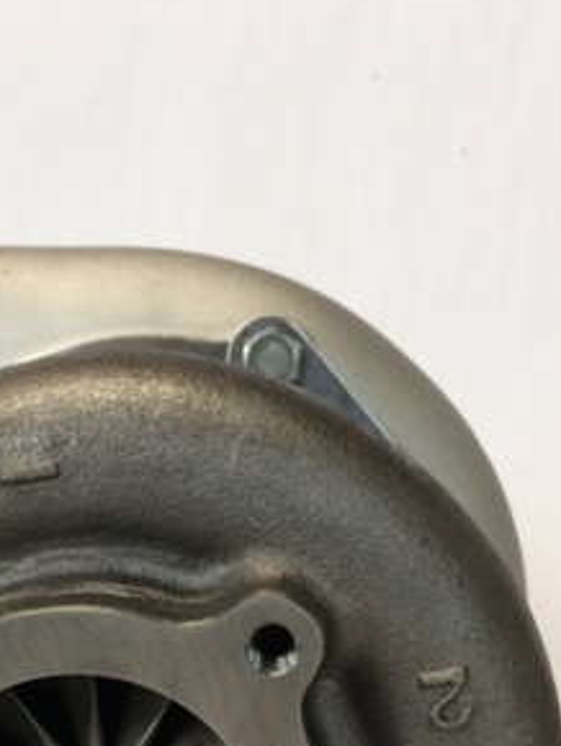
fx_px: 1381
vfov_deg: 28.2
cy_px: 764
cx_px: 183
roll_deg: +2.3
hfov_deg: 22.9
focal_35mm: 64
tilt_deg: -13.2
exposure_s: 1/33
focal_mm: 4.15
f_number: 2.2
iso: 80
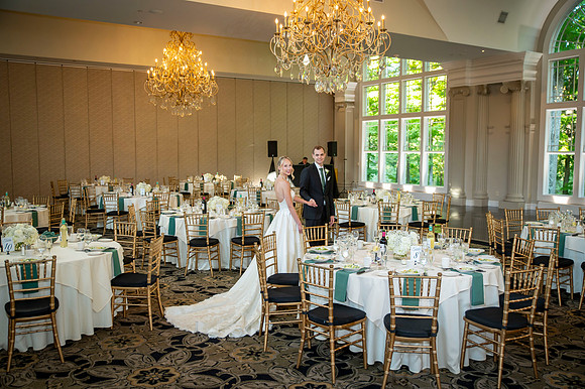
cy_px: 194
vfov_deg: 40.0
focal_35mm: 33
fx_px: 535
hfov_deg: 57.4
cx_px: 292
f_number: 2.8
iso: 800
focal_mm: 32
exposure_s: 1/160
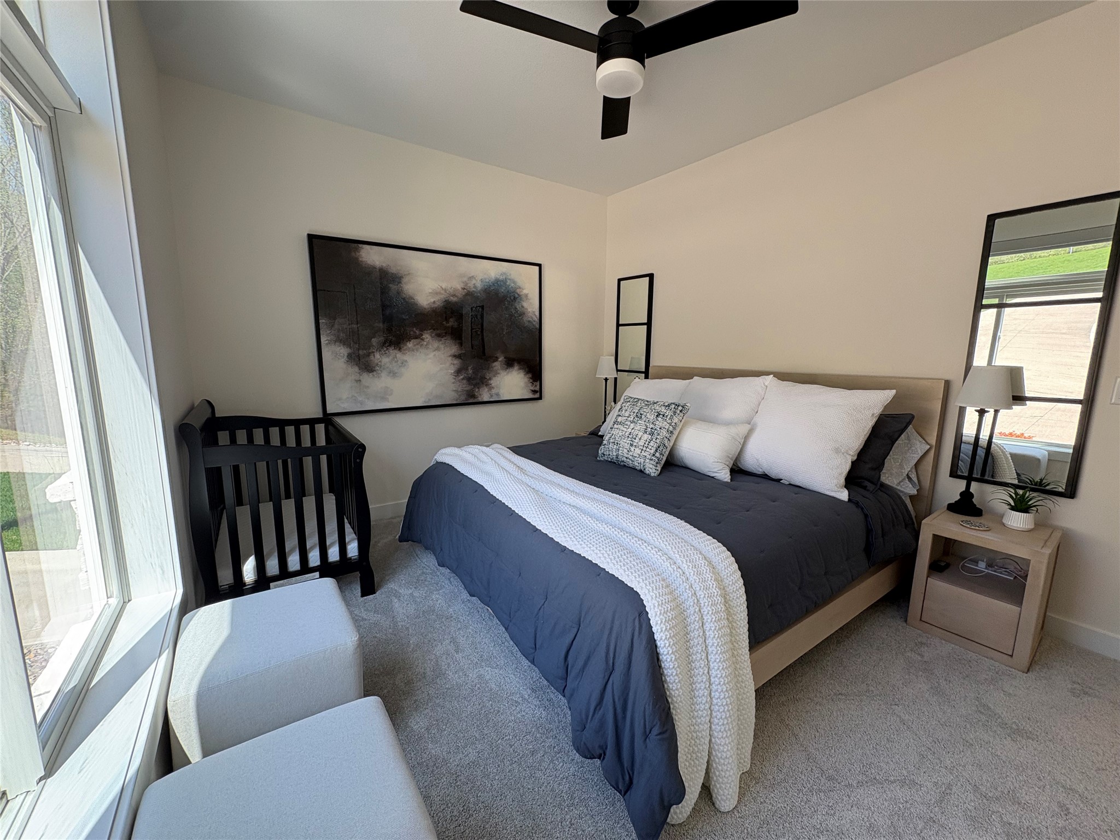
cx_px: 560
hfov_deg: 102.1
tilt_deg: -9.1
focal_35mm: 14
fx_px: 453
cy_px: 420
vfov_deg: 85.7
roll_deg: +0.0
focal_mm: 2.22
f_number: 2.2
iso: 40
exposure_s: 1/99
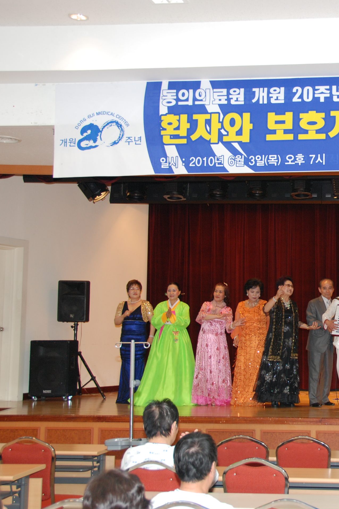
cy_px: 254
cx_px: 363
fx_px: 833
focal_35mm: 59
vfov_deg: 33.9
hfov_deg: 21.9
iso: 400
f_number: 4
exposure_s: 1/60
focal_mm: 26
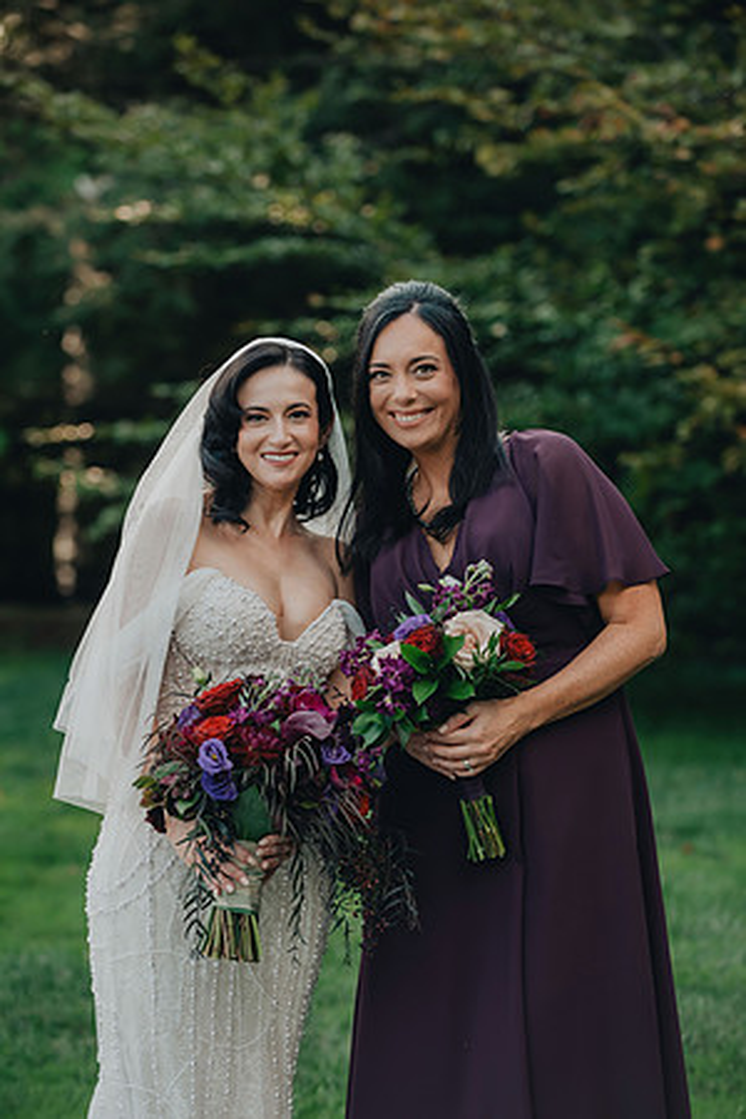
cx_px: 373
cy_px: 560
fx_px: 4041
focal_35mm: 130
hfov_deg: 10.5
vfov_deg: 15.8
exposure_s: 1/500
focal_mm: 130
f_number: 4
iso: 800
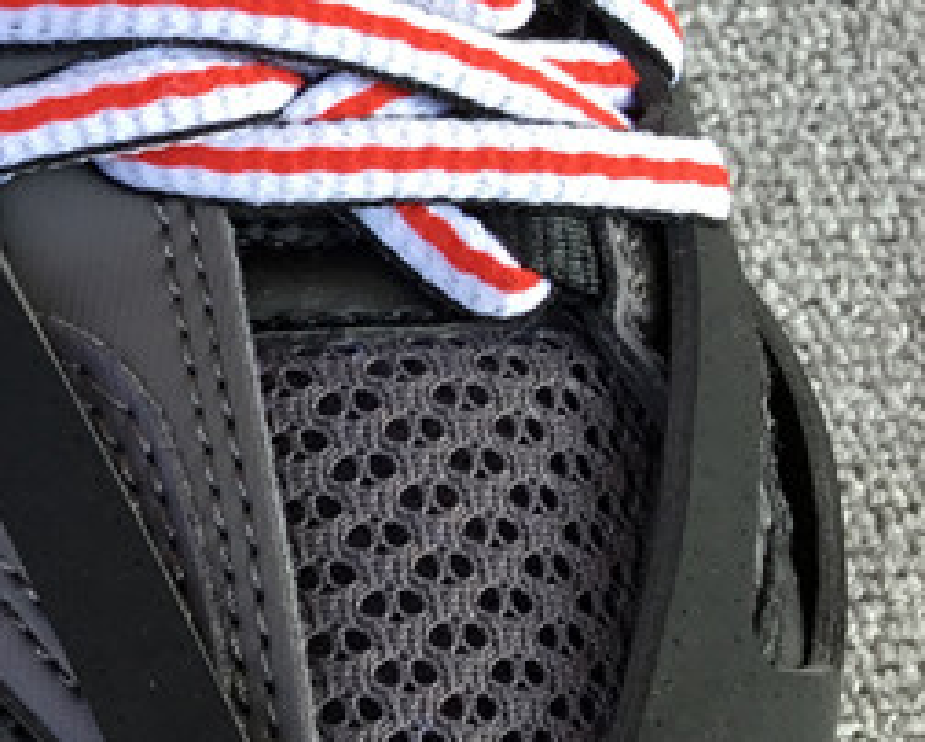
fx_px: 2959
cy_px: 292
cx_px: -580
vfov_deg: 14.3
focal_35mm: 108
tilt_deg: -51.9
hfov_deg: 15.9
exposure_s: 1/100
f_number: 2.4
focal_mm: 3.3
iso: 32
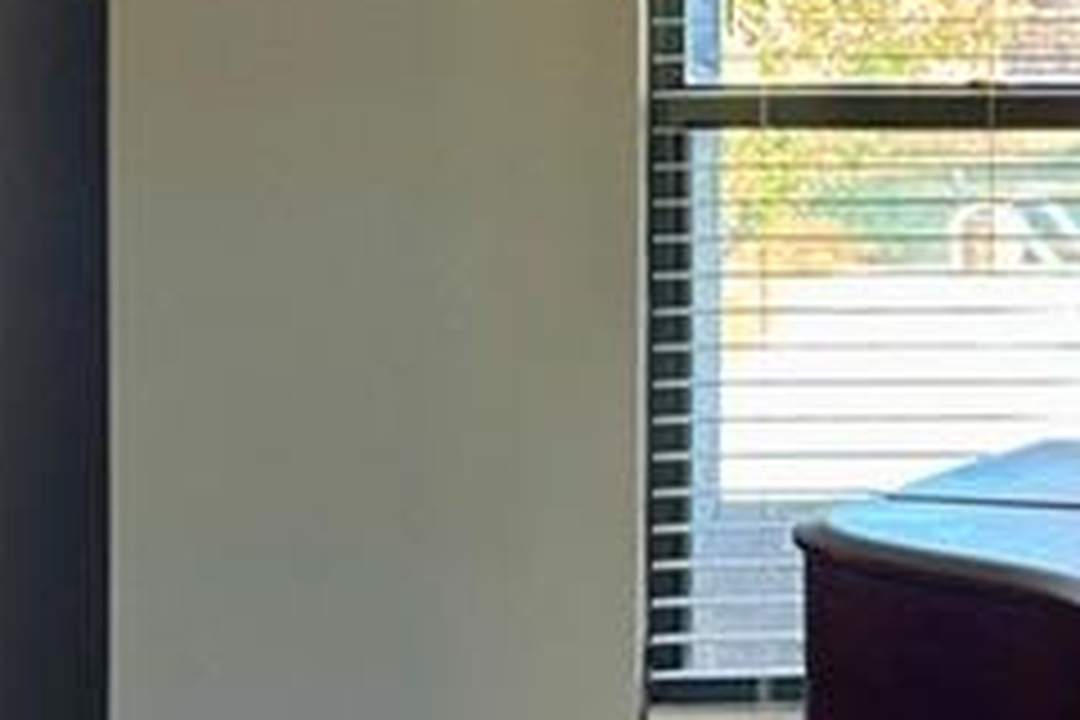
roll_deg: +0.2
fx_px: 3750
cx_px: 1346
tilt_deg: -1.2
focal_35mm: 125
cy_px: 40
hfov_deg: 15.7
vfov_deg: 10.9
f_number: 1.78
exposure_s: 1/83
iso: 200
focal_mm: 6.76
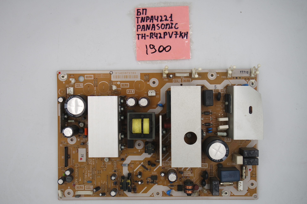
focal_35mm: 37
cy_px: 102
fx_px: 316
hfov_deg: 51.9
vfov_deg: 35.9
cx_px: 154
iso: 160
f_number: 5.6
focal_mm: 14
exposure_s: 1/100
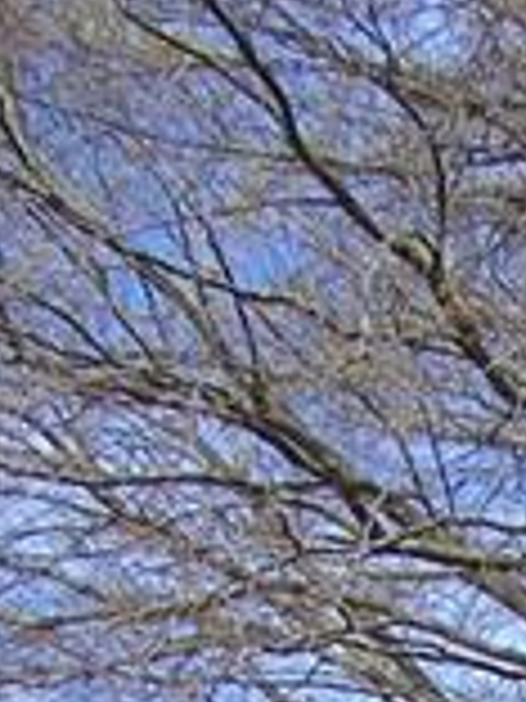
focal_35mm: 187
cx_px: 989
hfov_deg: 7.7
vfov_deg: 9.9
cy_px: 1328
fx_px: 3789
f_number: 2.8
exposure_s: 1/400
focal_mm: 6.3
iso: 64
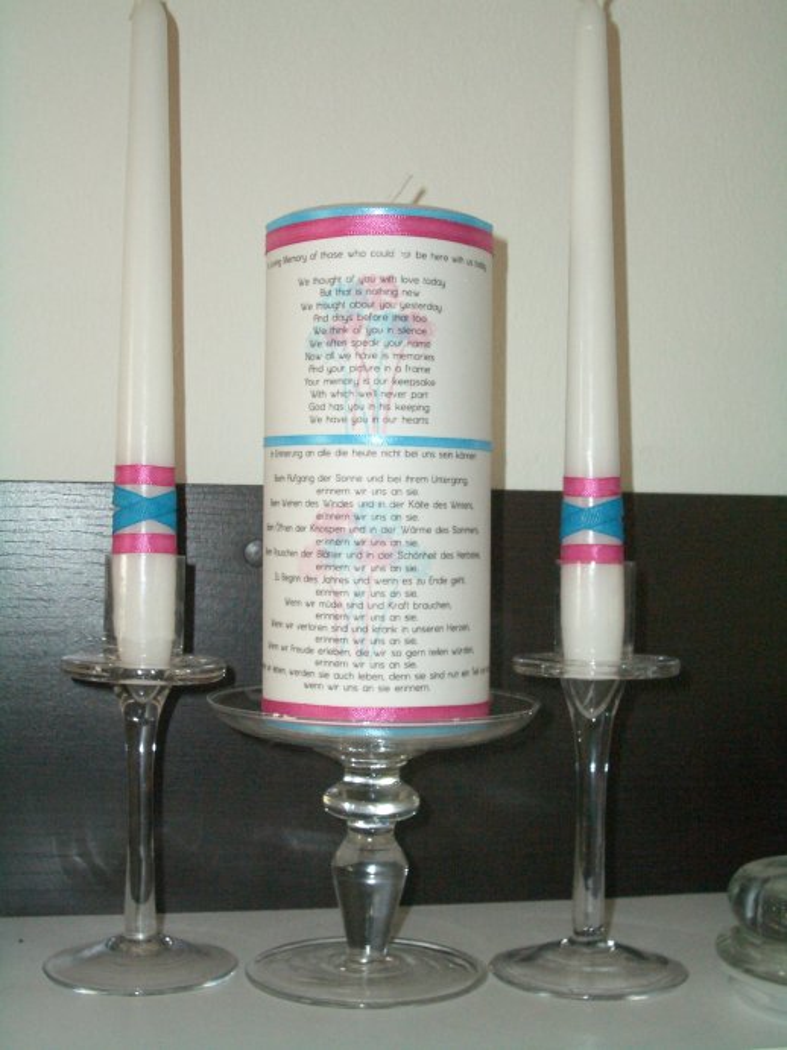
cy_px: 525
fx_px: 1486
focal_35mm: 49
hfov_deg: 29.7
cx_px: 394
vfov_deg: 38.9
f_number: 3.1
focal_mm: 8.2
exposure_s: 1/60
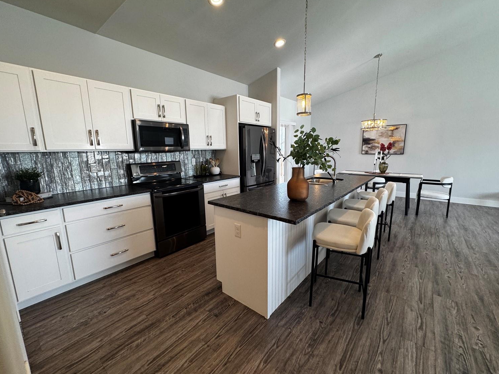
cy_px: 186
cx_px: 254
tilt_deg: -8.8
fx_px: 216
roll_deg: +0.7
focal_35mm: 15
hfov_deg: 98.2
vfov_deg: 81.8
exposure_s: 1/120
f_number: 2.2
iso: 125
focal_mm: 2.22
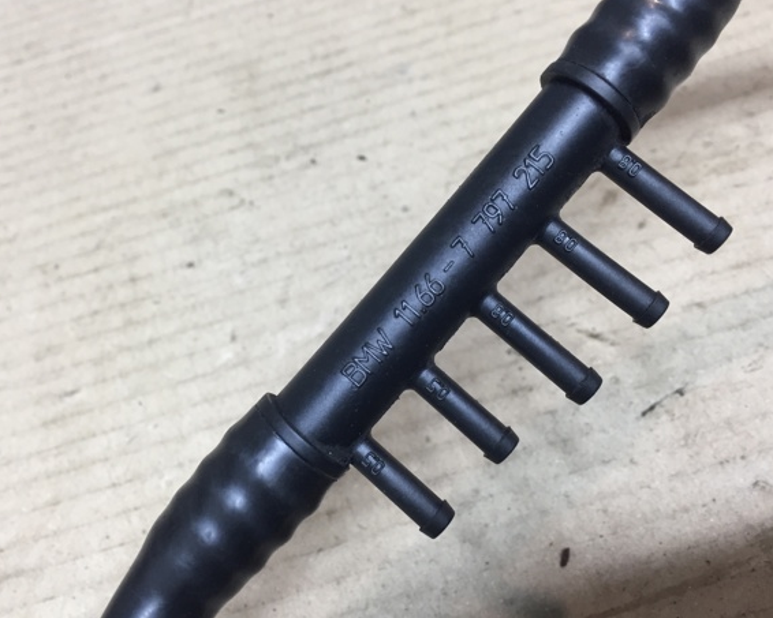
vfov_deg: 45.8
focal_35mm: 32
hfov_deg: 55.6
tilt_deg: -57.3
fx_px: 732
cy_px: 292
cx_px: 370
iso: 64
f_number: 2.2
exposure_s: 1/33
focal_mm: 4.15
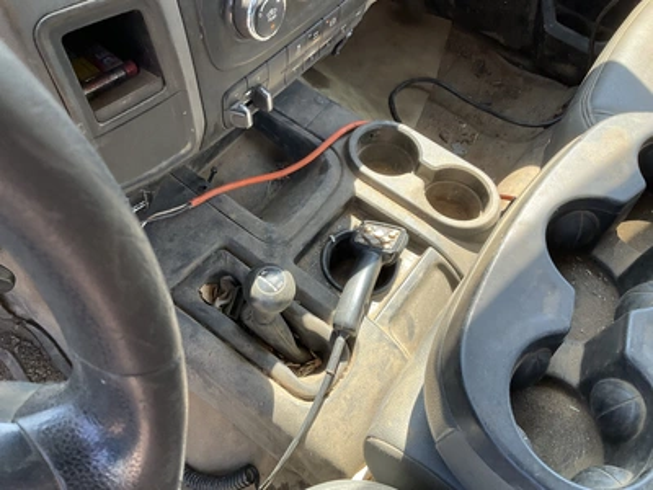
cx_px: 326
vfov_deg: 48.2
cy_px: 245
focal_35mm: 29
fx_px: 547
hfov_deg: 61.7
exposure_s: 1/122
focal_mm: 3
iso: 25
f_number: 1.8
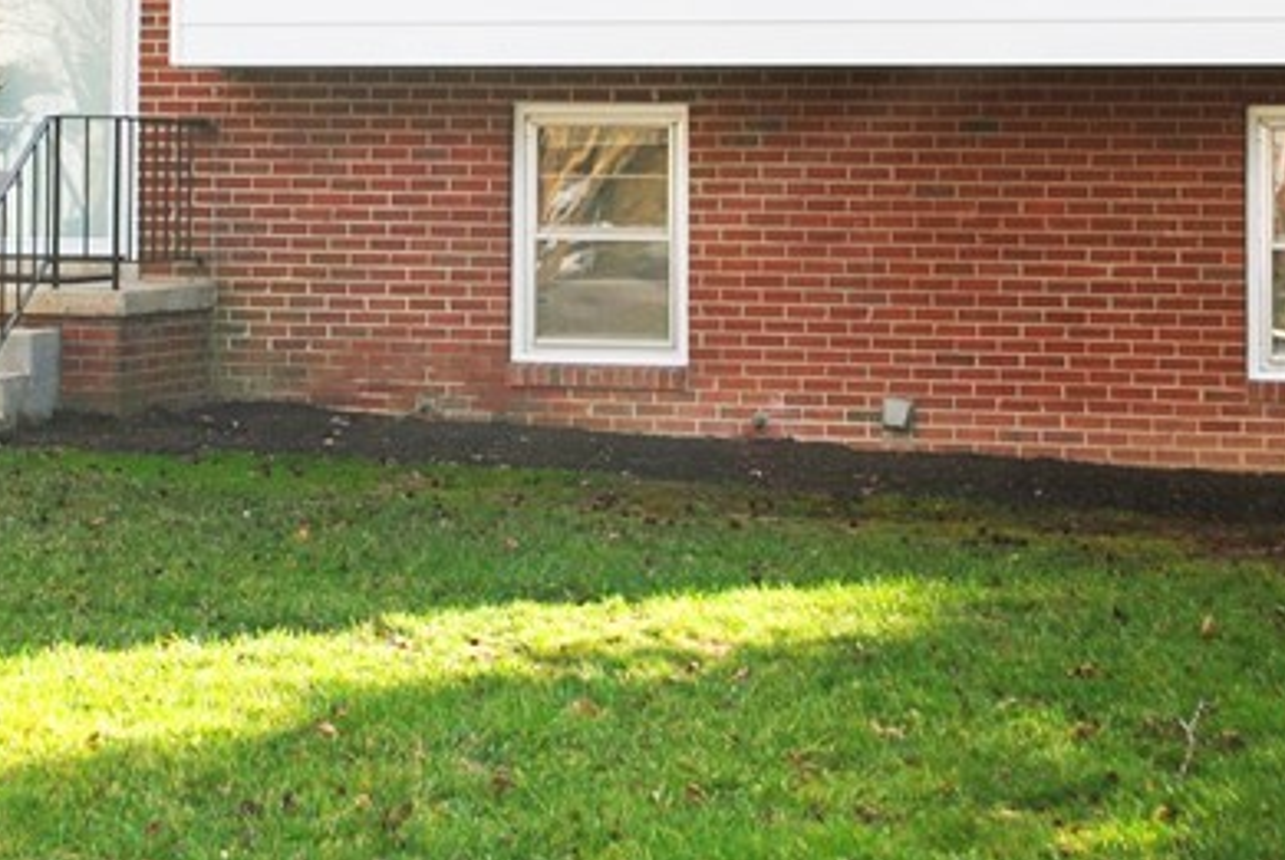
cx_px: 423
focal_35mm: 100
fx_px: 3573
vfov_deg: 13.5
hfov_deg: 20.3
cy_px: -82
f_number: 5
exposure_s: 1/200
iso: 100
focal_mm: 24
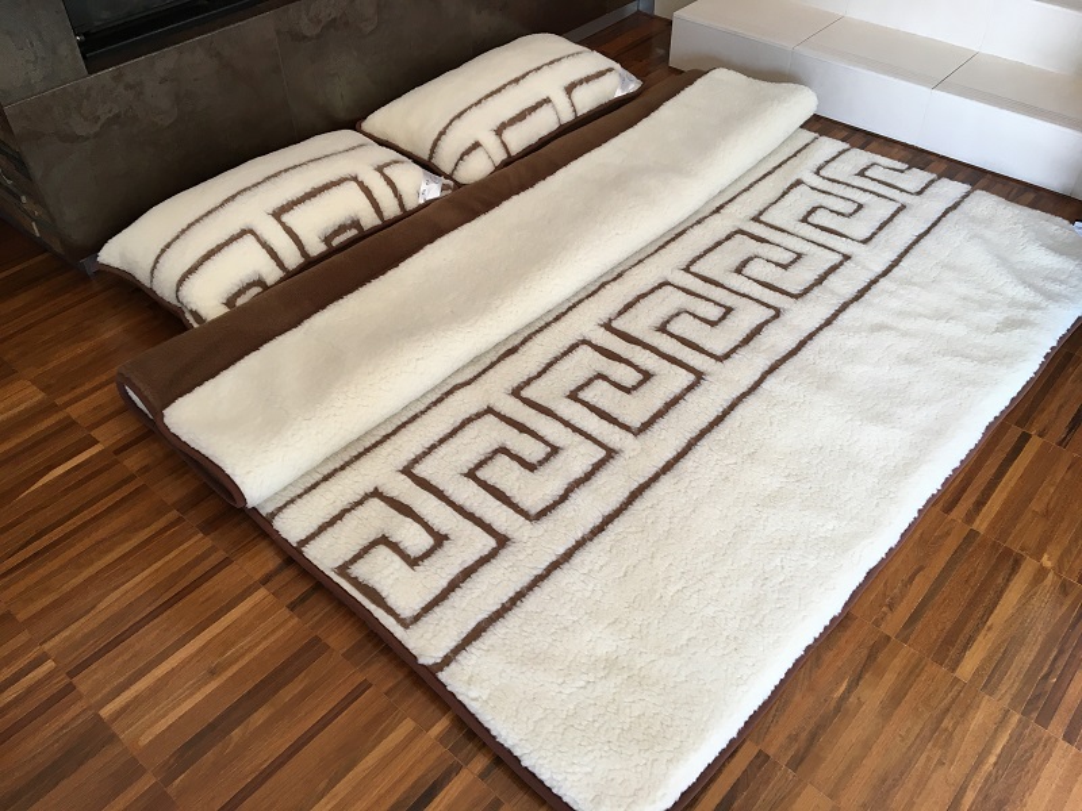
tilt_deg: -43.5
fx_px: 906
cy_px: 406
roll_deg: +2.5
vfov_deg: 48.2
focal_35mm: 29
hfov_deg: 61.7
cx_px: 541
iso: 32
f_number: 2.2
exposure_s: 1/33
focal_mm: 4.15
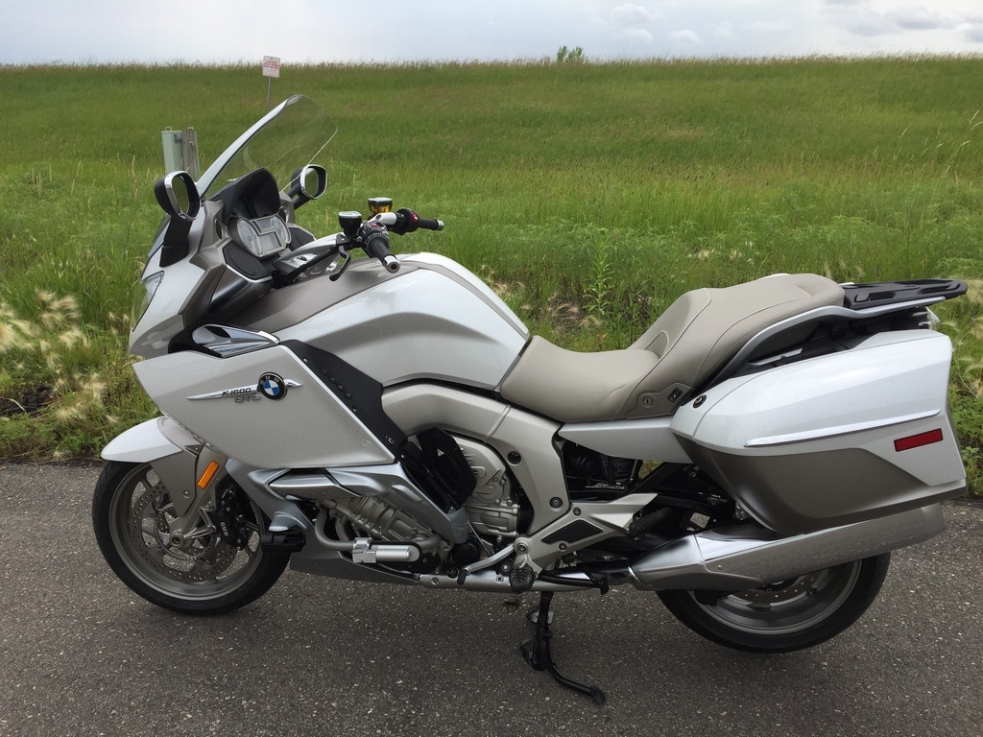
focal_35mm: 29
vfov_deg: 48.2
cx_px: 492
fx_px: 824
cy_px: 368
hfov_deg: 61.7
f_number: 2.2
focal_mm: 4.15
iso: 32
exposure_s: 1/1799
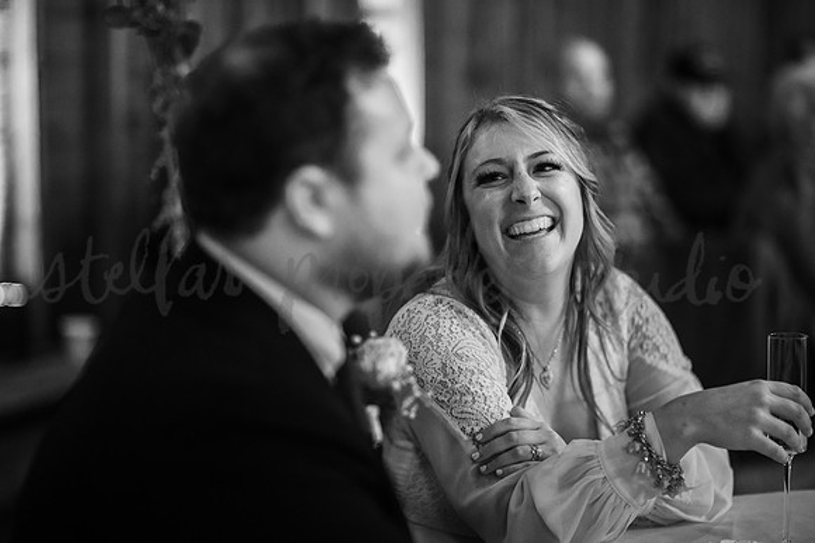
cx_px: 408
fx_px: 1973
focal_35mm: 87
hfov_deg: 23.3
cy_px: 272
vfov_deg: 15.7
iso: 2500
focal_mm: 85
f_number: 1.4
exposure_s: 1/200
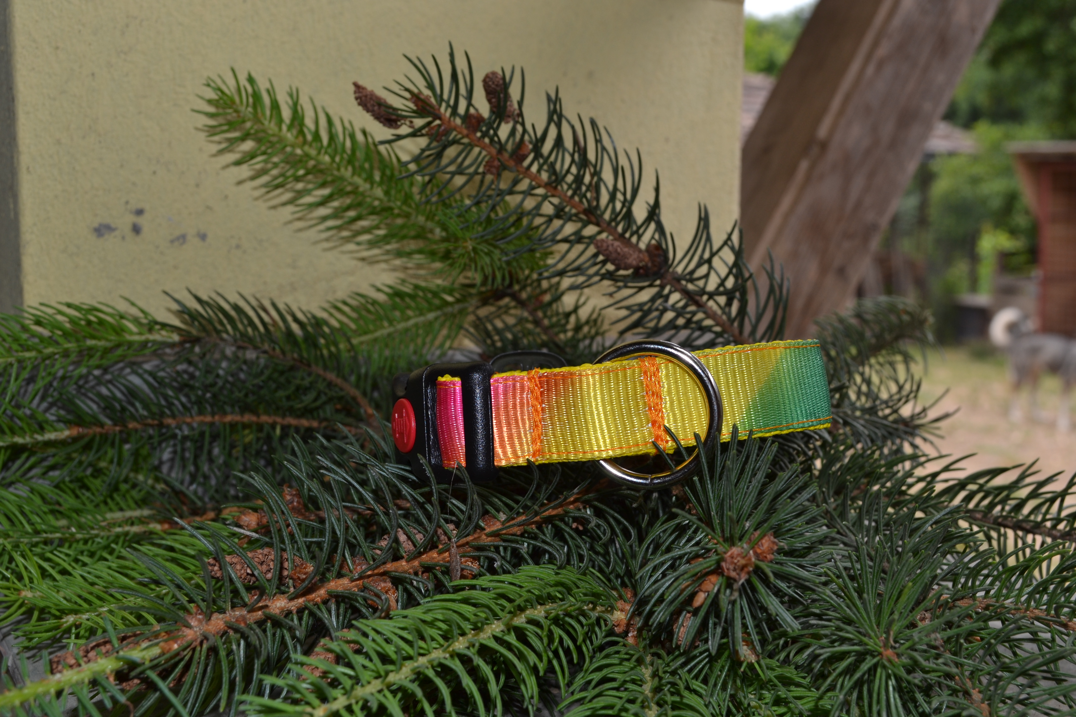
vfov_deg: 29.9
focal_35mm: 45
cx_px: 538
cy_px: 358
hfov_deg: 43.6
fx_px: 1345
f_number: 8
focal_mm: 30
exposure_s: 1/60
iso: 100
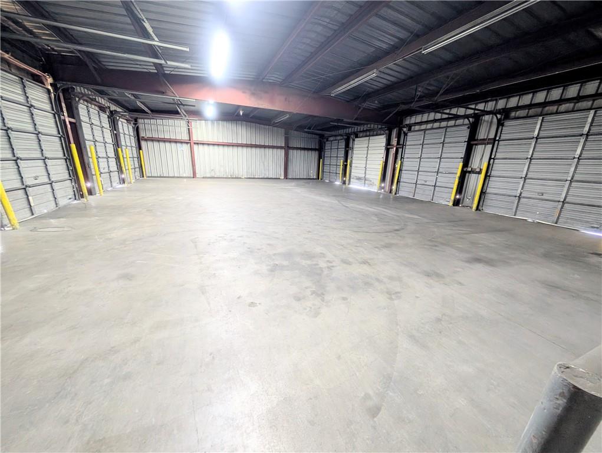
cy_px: 226
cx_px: 301
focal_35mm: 12
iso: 327
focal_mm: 2.02
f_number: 1.7
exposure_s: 1/24
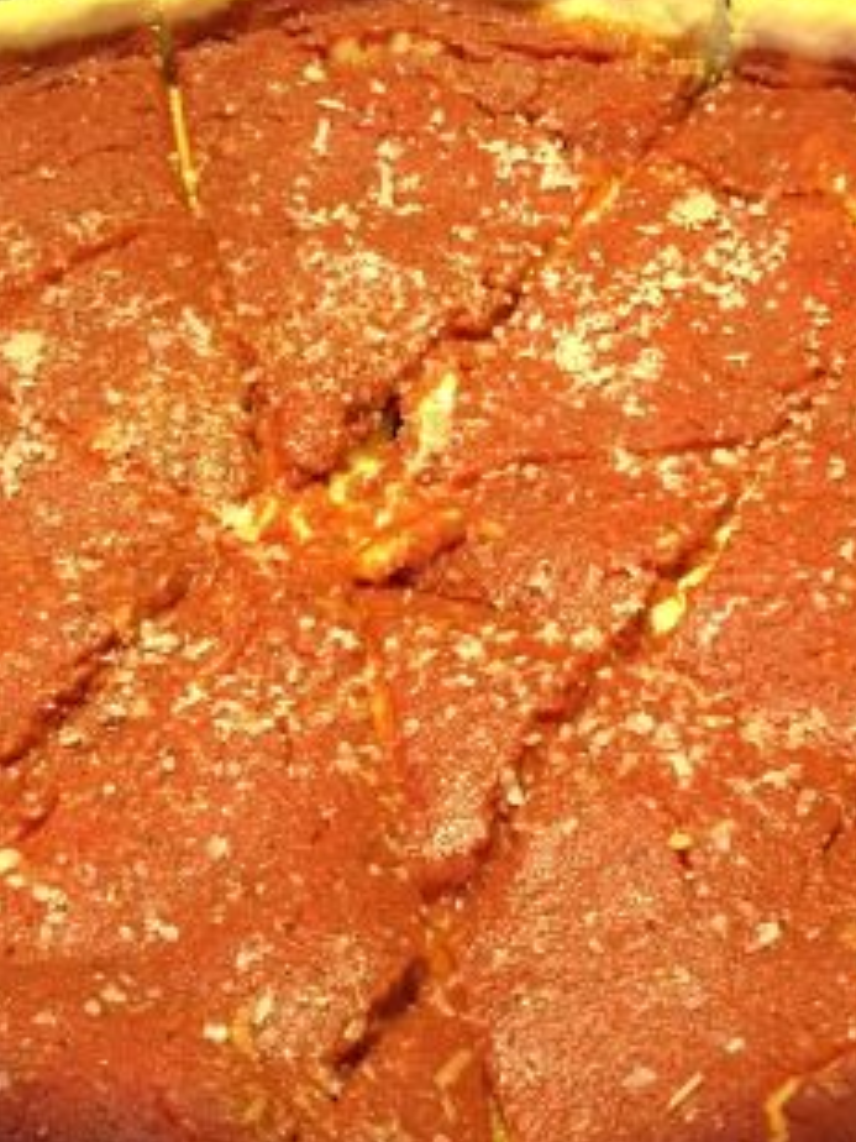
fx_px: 2176
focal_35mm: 66
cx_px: 280
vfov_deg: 28.9
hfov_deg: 22.2
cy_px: 856
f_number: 2.2
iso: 200
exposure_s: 1/33
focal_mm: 4.15
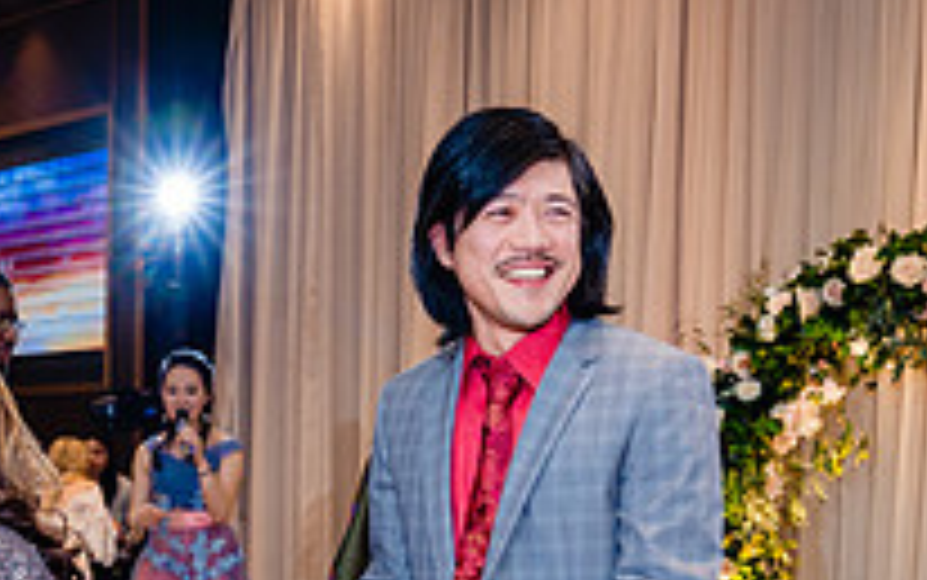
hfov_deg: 29.1
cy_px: 668
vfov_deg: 18.1
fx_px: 1744
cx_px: 189
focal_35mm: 69
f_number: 4
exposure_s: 1/160
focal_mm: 24
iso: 1000
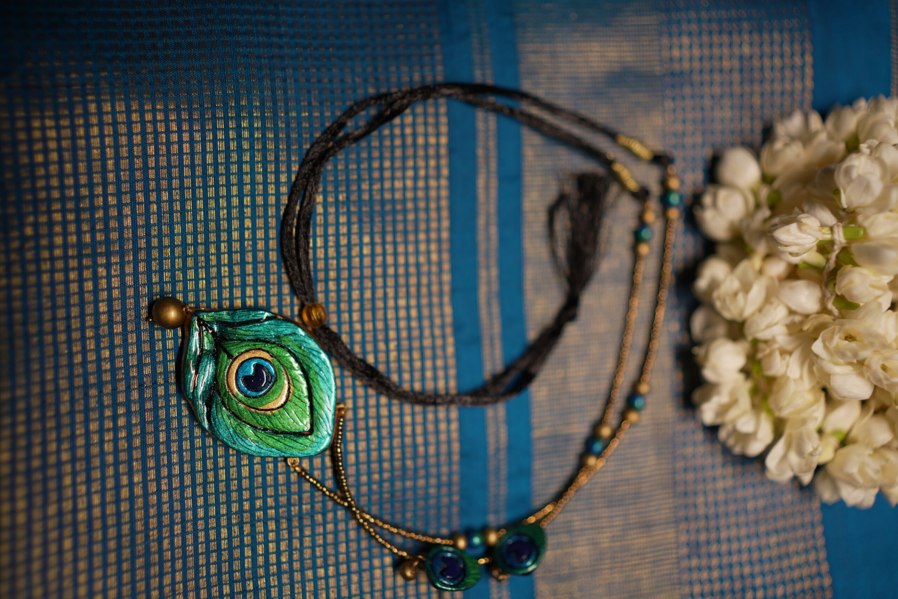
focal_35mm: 35
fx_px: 873
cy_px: 300
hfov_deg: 54.4
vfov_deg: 37.9
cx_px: 449
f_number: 1.4
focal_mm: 35
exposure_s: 1/400
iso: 125
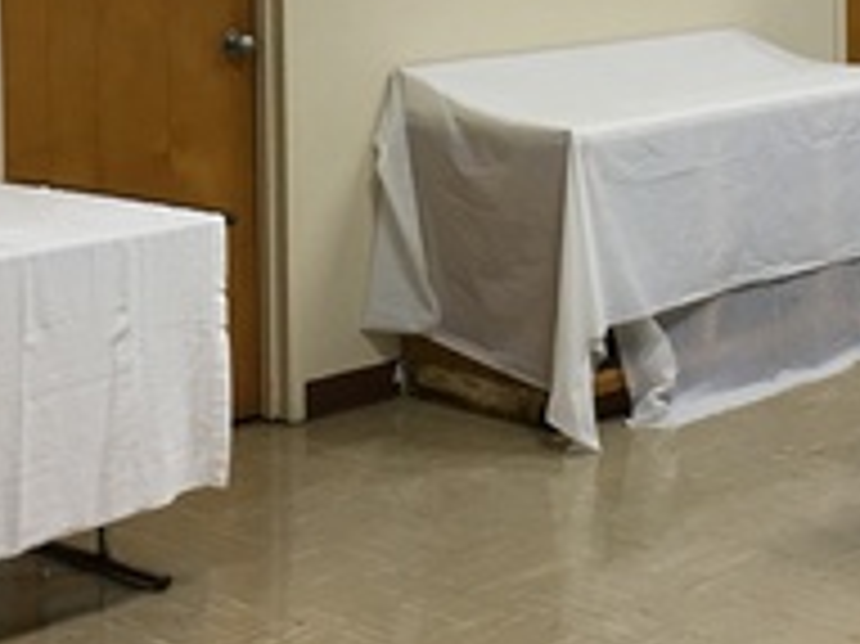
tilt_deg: -2.4
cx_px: 594
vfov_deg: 15.8
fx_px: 2259
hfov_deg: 21.4
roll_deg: +0.6
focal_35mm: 91
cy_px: -59
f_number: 2.2
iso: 40
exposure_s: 1/15
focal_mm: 4.15
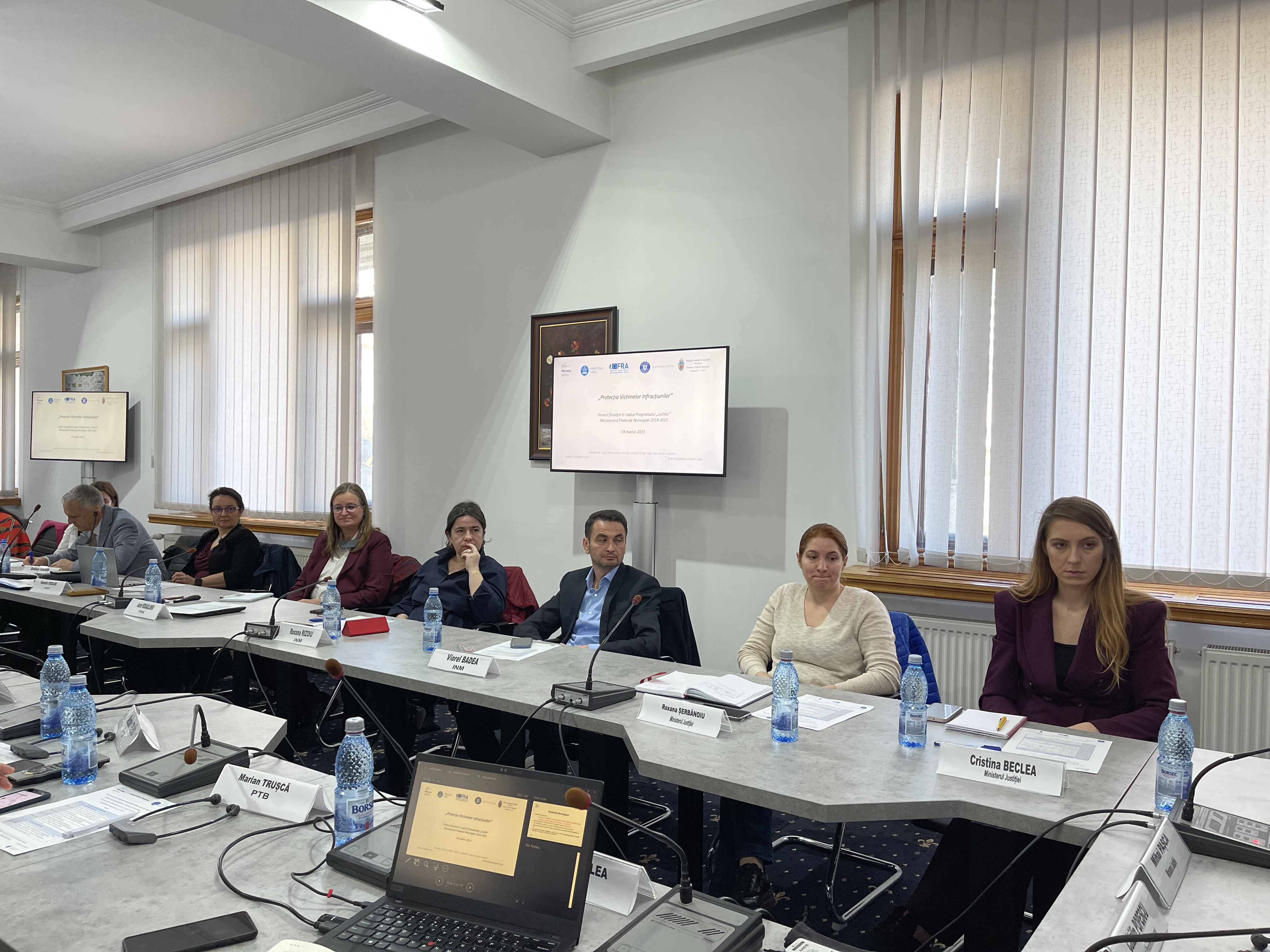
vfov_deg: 53.1
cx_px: 635
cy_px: 476
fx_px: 954
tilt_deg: -2.9
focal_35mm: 26
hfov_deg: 67.3
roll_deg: -1.1
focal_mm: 5.1
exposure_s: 1/120
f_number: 1.6
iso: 125
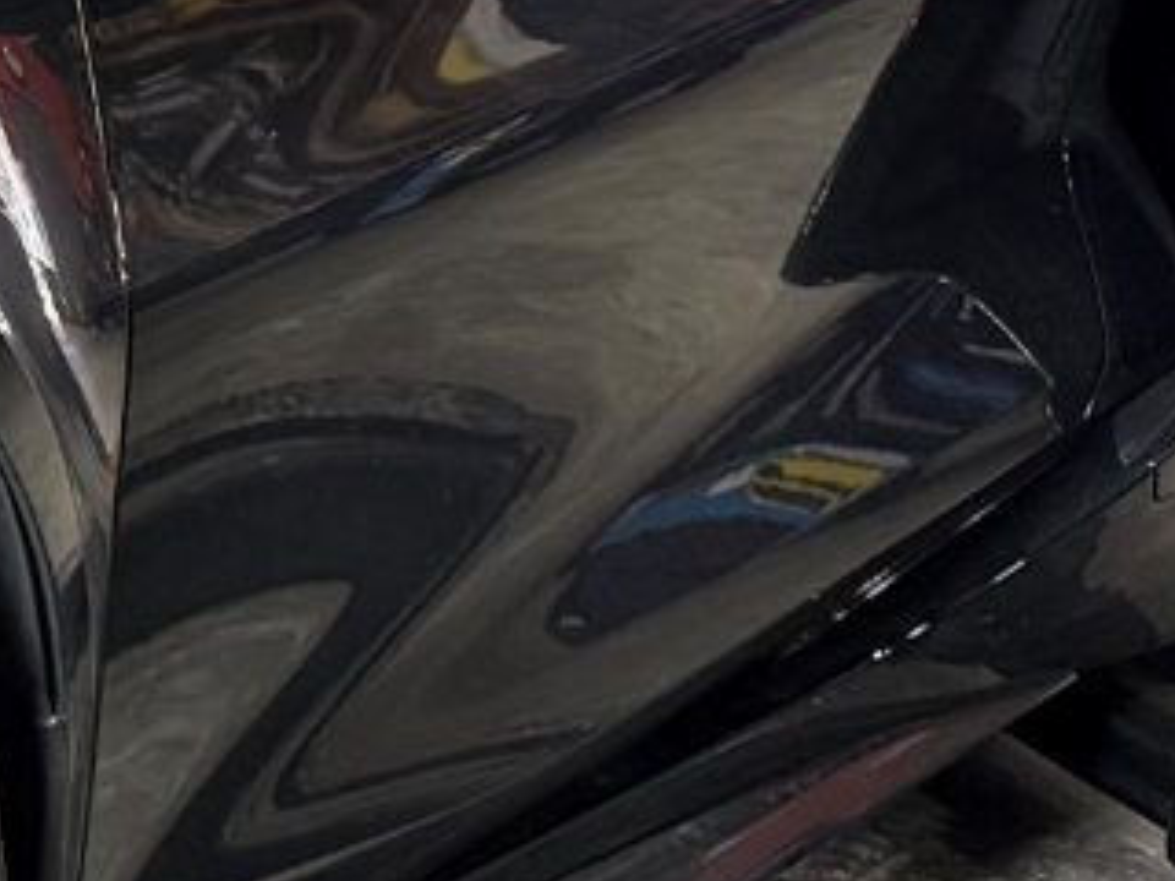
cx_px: -1278
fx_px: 4888
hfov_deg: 12.0
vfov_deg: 10.2
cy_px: -99
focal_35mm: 144
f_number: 1.8
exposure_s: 1/60
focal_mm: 6.8
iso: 250
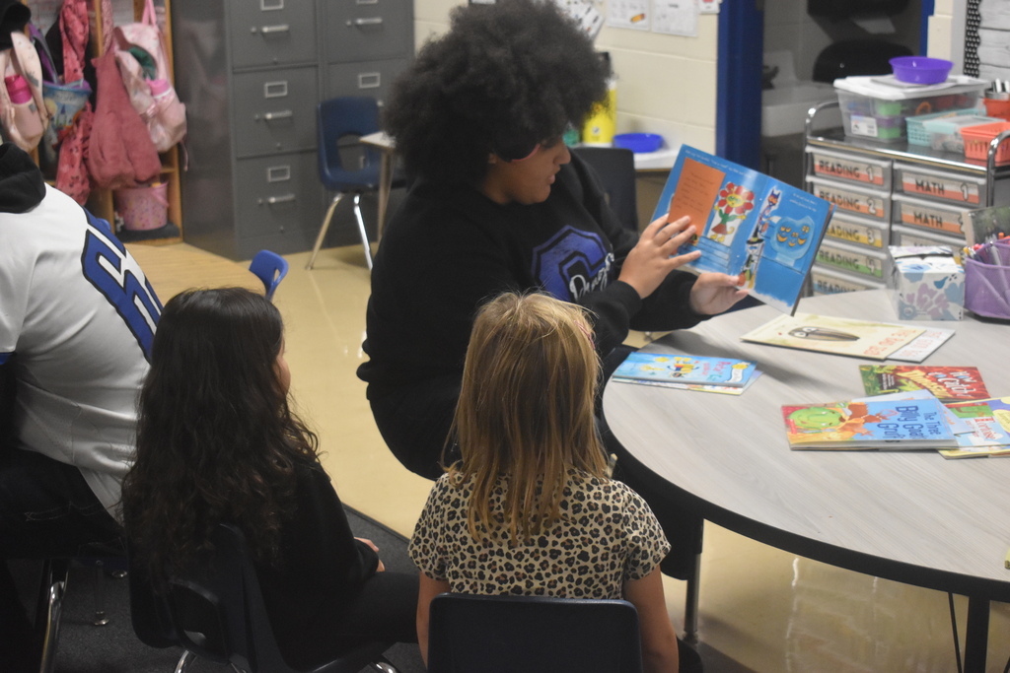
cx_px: 505
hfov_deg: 29.9
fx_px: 1894
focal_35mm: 68
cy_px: 336
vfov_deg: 20.2
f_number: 5
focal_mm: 45
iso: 3200
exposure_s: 1/80
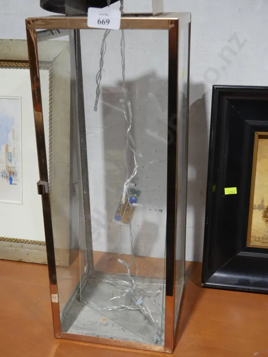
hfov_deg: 31.5
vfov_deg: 41.2
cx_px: 134
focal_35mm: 46
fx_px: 475
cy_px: 178
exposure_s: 1/60
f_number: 5.1
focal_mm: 23
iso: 640
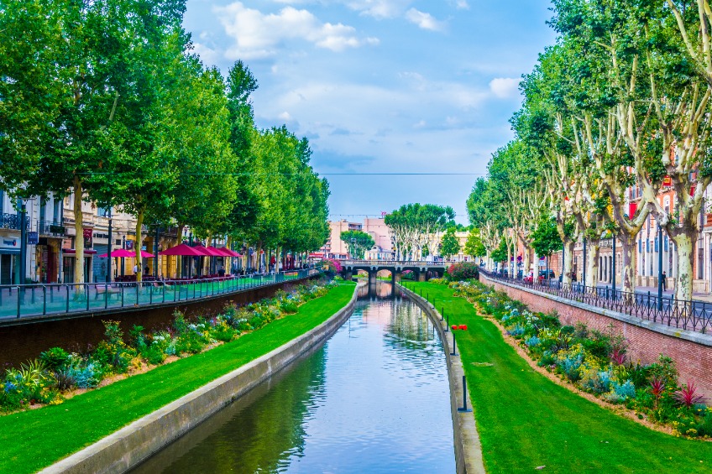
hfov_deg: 49.6
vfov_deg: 34.2
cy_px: 237
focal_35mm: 39
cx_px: 356
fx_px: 771
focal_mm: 26
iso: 100
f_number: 8
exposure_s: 1/50
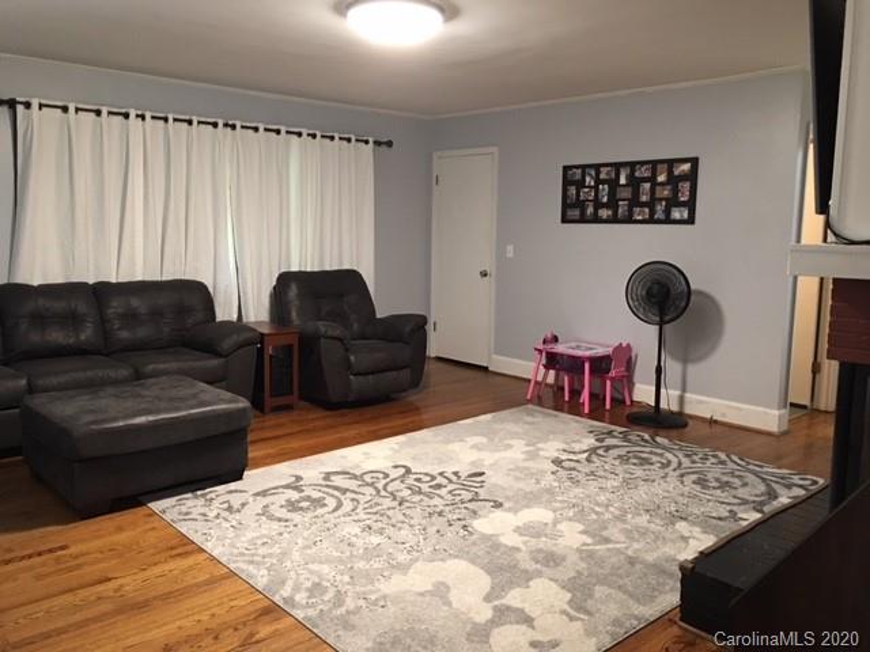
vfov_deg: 48.2
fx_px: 729
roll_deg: -2.0
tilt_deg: -6.4
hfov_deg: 61.7
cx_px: 435
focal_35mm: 29
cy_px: 326
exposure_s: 1/8
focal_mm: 4.15
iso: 100
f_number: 2.2
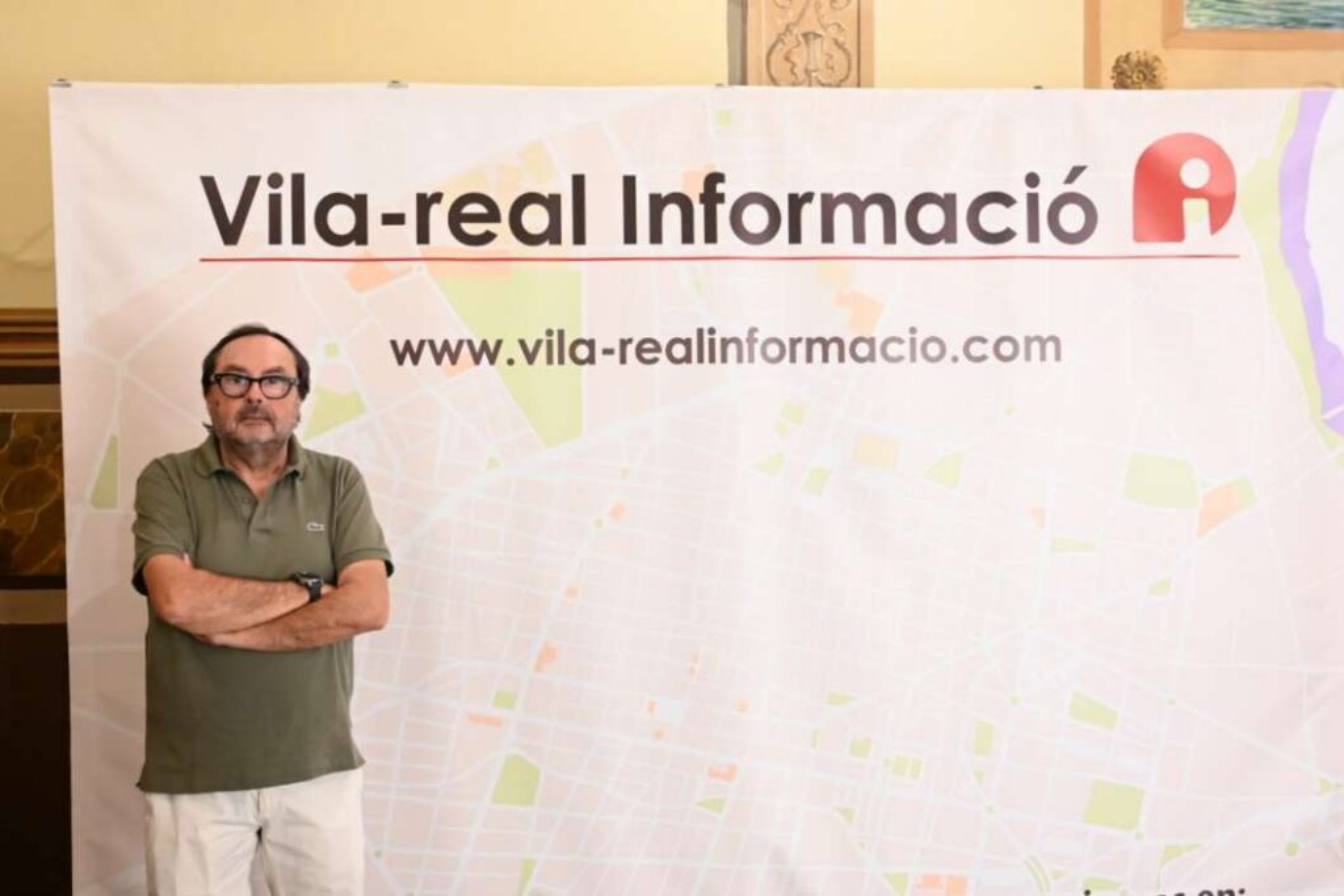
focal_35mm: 31
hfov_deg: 60.3
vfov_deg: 42.3
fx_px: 1157
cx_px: 672
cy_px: 448
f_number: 4
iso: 6400
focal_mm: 31
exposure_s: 1/250
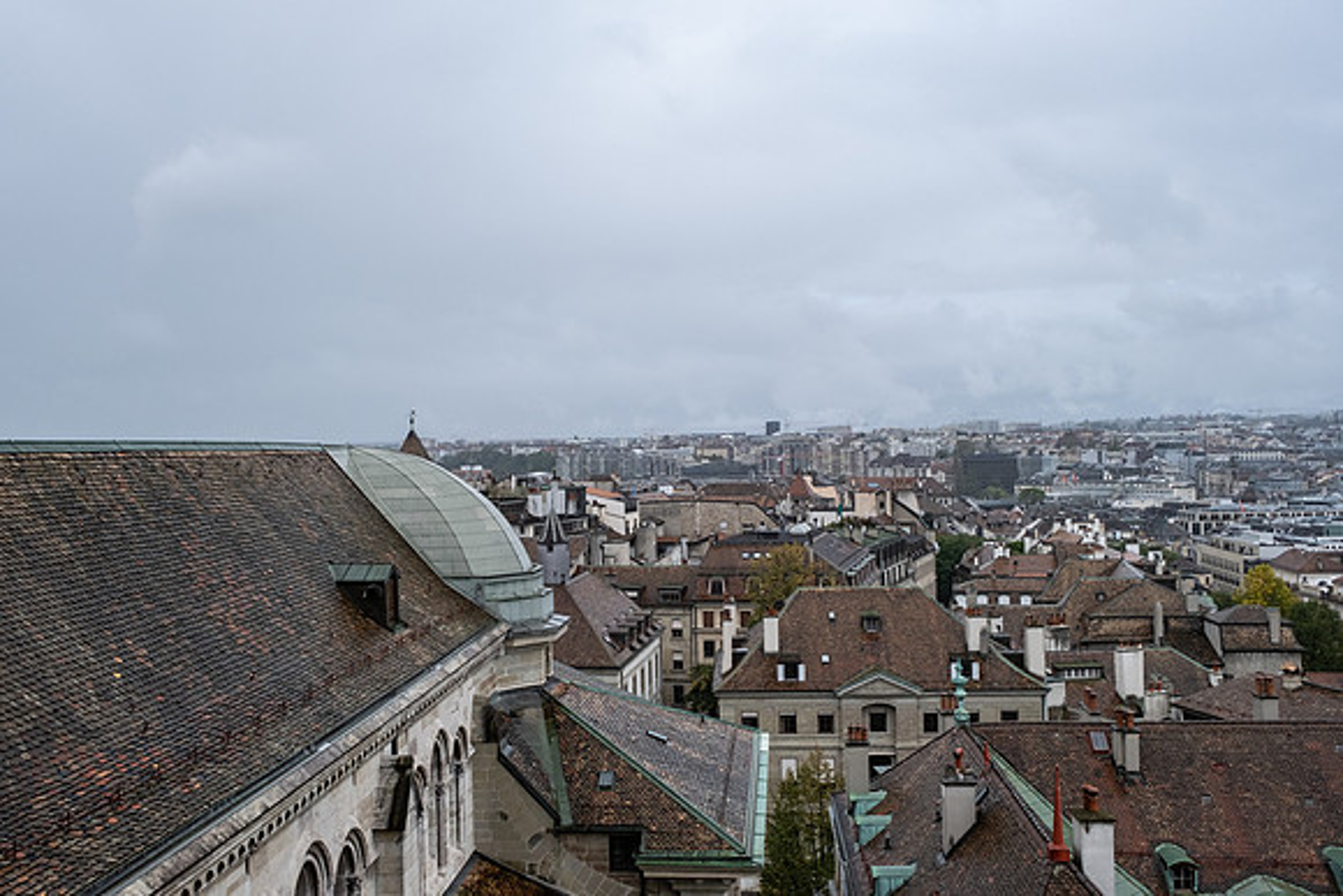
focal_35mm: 31
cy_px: 448
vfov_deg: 42.3
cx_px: 672
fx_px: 1157
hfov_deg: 60.3
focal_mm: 20.6
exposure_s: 1/800
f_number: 5.6
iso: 320
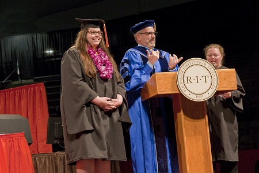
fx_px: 504
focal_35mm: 70
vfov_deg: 19.5
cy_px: 86
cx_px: 130
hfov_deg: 28.8
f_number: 6.3
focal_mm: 70
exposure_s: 1/160
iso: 1600
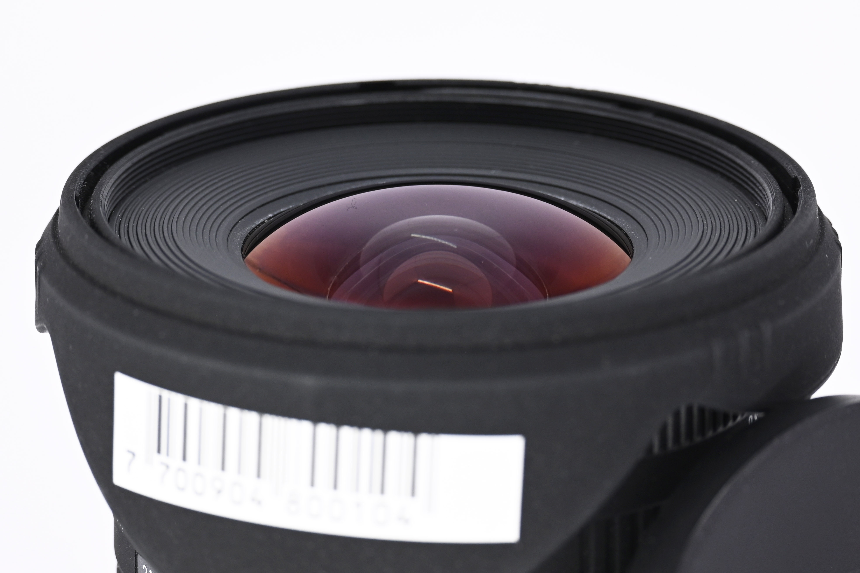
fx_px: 6449
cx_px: 430
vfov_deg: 5.1
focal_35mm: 270
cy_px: 286
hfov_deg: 7.6
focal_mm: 180
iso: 500
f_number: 9
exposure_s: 1/160
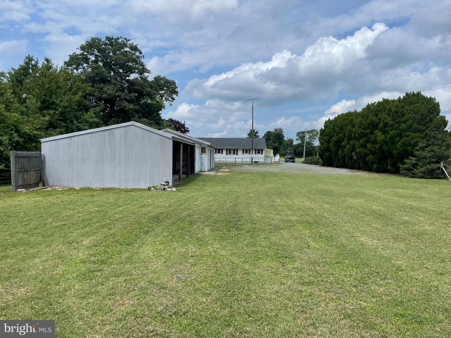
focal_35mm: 26
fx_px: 339
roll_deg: -0.7
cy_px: 169
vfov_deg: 53.1
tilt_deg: -3.1
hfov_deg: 67.3
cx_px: 226
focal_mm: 4.2
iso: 32
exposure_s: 1/5051
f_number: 1.6
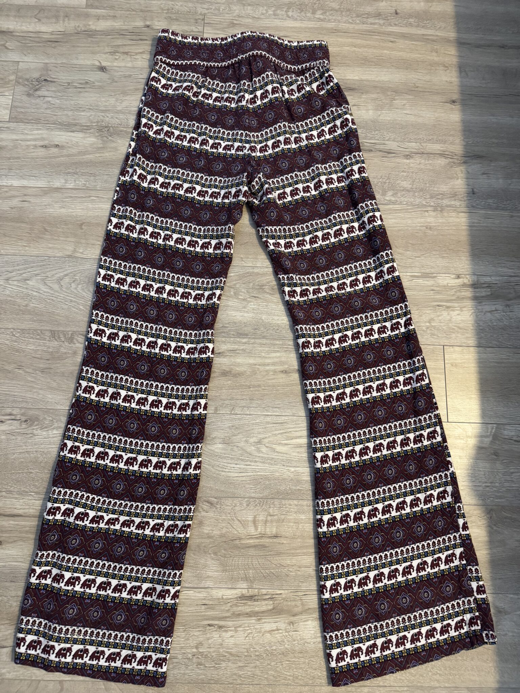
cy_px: 346
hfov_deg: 56.8
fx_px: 481
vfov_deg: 71.6
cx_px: 260
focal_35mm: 24
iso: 640
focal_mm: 6.76
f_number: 1.78
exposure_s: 1/40
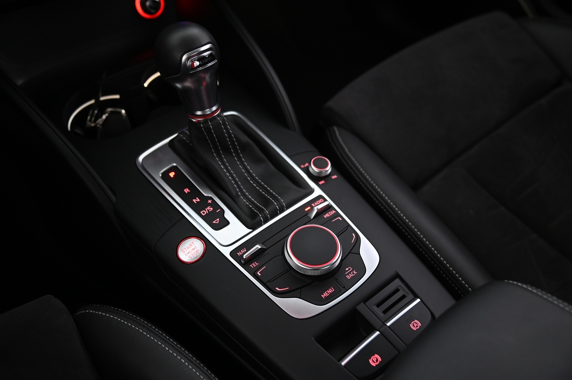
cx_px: 286
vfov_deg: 37.8
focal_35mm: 35
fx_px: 556
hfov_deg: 54.5
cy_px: 190
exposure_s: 1/15
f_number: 4
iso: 2000
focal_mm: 35
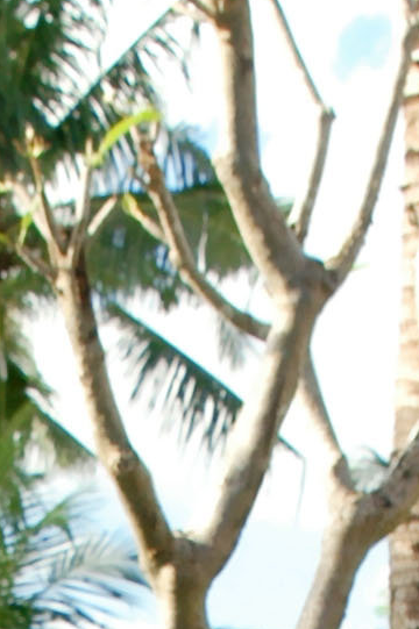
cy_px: 1238
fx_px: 4667
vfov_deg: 7.4
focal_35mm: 267
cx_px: -12
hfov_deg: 5.1
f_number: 8
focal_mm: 32
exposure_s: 1/40
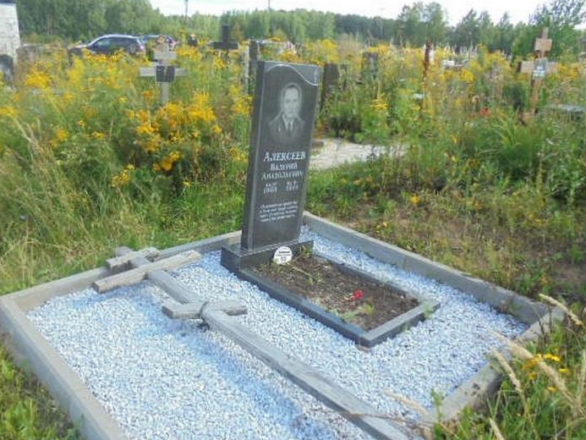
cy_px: 247
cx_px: 263
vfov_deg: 46.7
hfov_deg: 59.8
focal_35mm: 30
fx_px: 508
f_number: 11.5
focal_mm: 4.6
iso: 100
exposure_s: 1/250
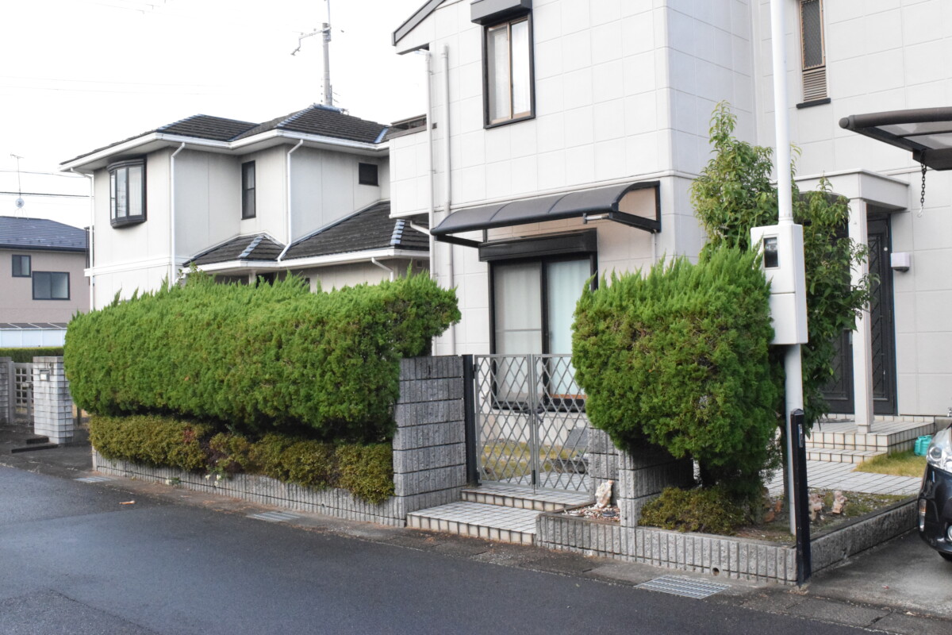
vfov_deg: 36.9
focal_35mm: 36
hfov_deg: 53.1
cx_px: 476
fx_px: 952
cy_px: 318
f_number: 14
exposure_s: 1/800
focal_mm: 24
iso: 6400
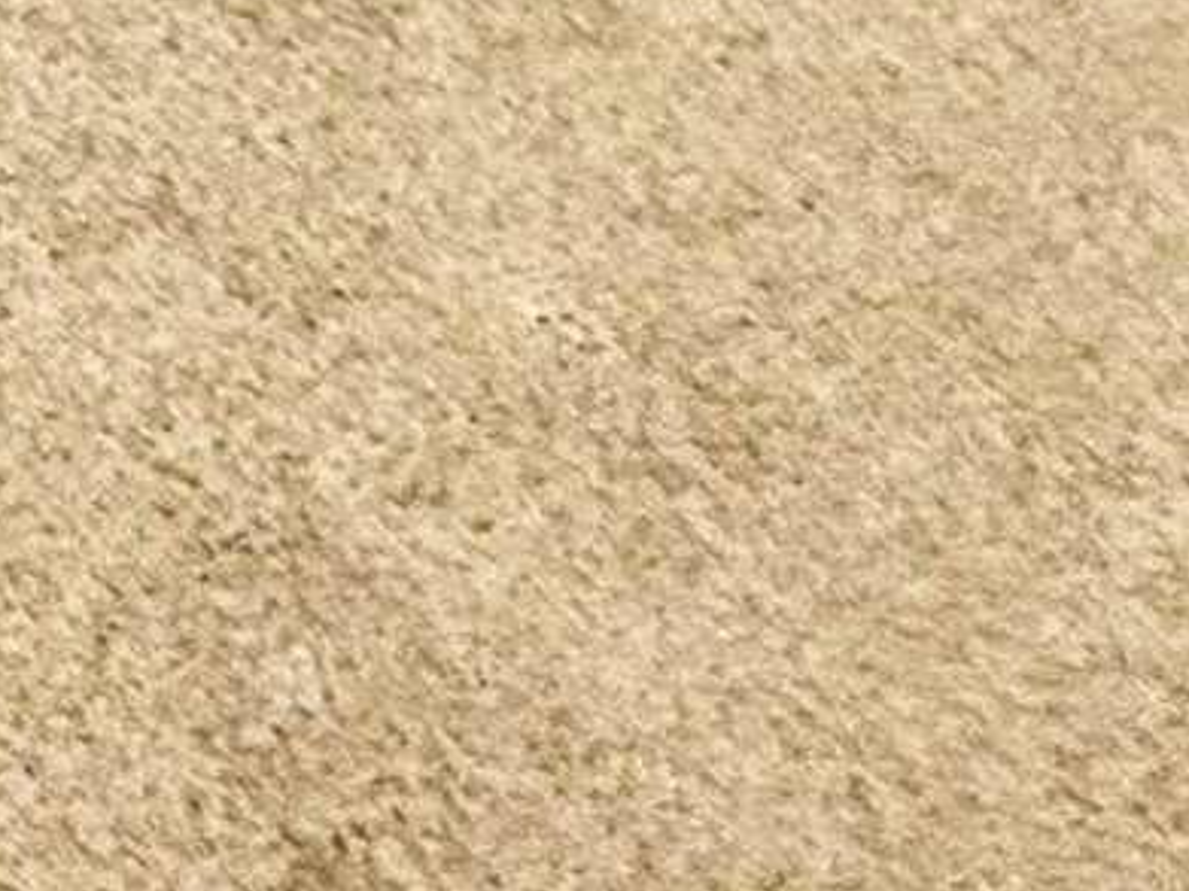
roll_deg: +1.3
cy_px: -1928
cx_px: -1183
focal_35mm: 110
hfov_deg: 14.7
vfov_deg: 9.7
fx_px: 3777
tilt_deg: -1.4
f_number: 2.2
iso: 400
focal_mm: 2.22
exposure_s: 1/60
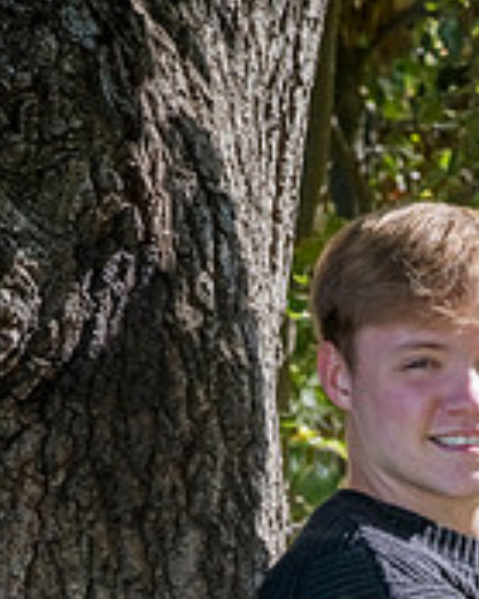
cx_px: 441
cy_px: 740
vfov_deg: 5.9
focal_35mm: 327
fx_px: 5800
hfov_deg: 4.7
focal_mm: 135
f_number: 11
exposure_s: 1/500
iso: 800
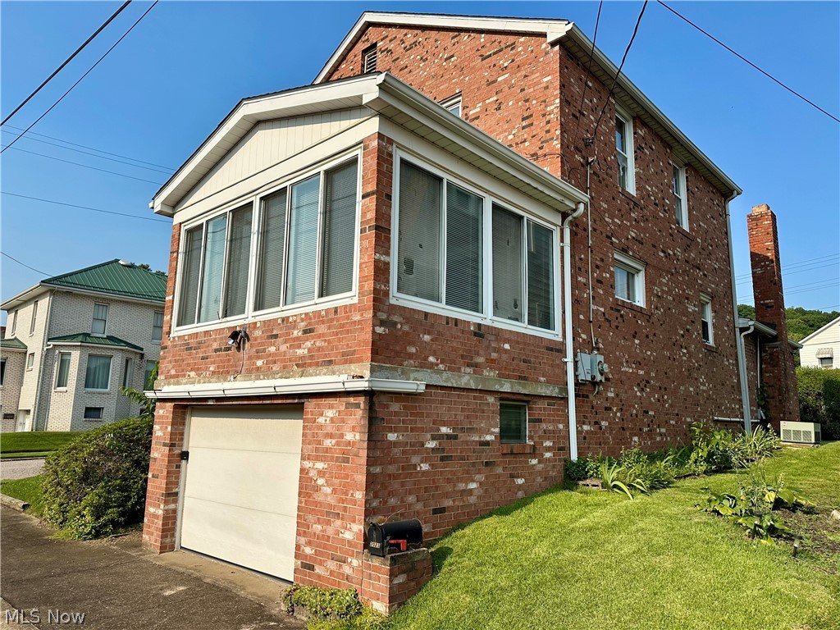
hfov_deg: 71.6
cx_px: 420
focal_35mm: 24
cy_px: 315
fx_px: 582
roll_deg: -1.8
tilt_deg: +11.3
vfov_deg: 56.8
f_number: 1.78
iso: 80
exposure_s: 1/5000
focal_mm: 6.86
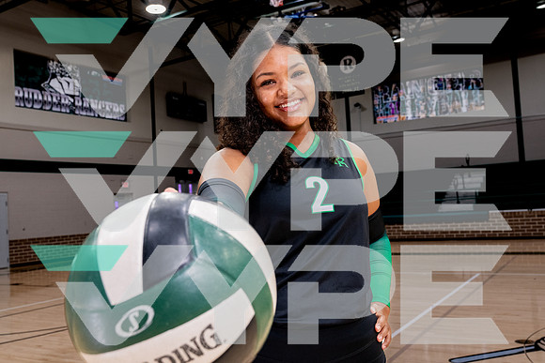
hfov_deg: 53.6
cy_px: 179
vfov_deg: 37.3
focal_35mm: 36
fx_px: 539
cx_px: 271
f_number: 7.1
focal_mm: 33
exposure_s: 1/80
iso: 2500
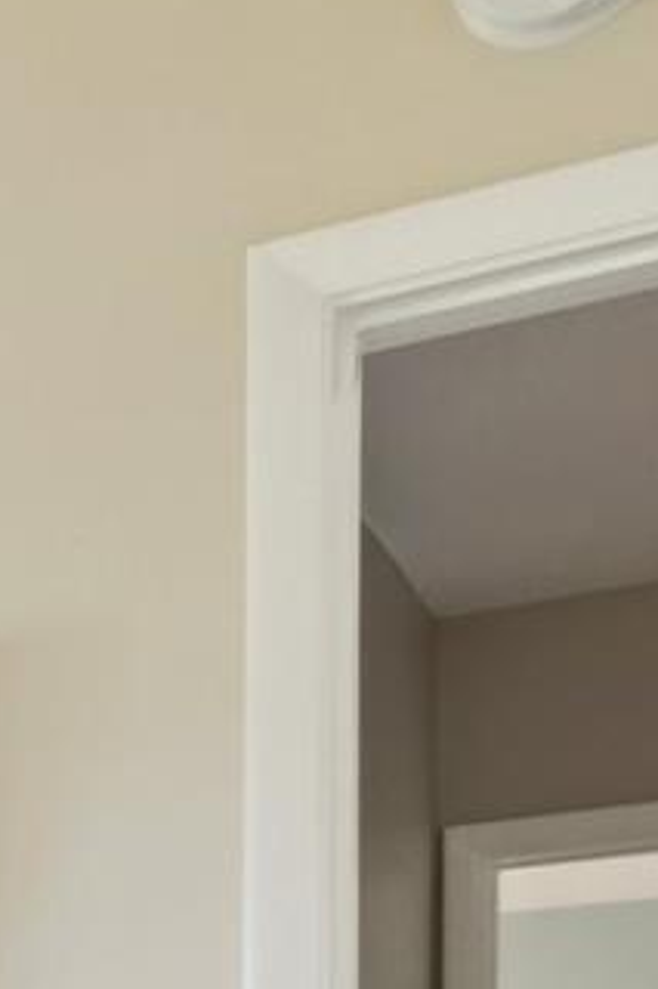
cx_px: -1162
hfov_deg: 10.9
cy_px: 1405
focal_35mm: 95
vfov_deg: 19.2
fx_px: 2607
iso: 400
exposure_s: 1/80
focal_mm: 19
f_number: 8
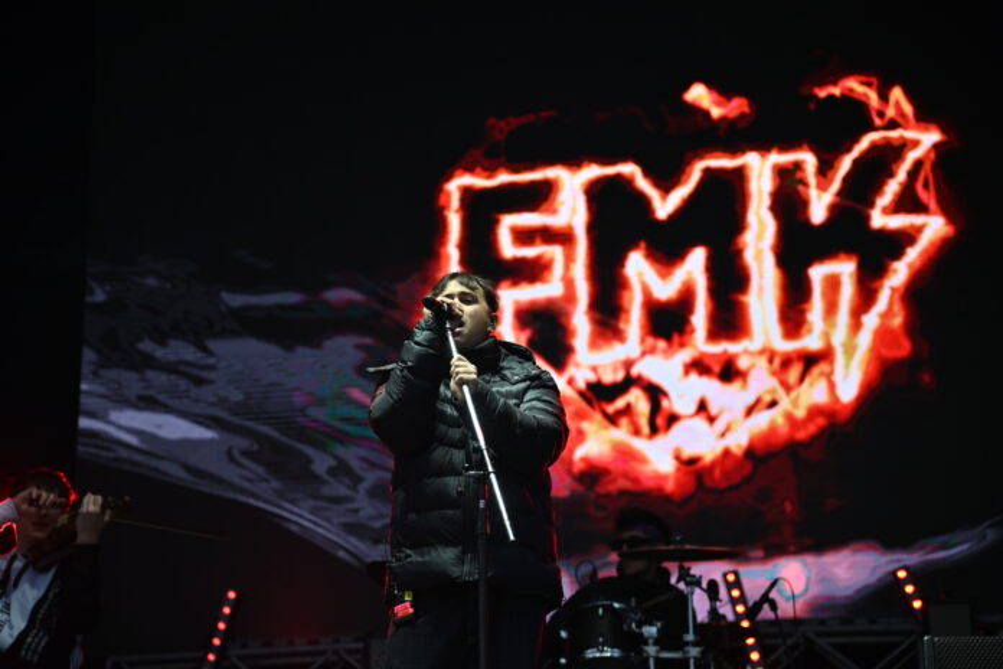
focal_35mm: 100
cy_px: 334
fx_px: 2786
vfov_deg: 13.7
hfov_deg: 20.4
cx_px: 502
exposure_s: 1/250
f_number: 4.5
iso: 160
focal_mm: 100
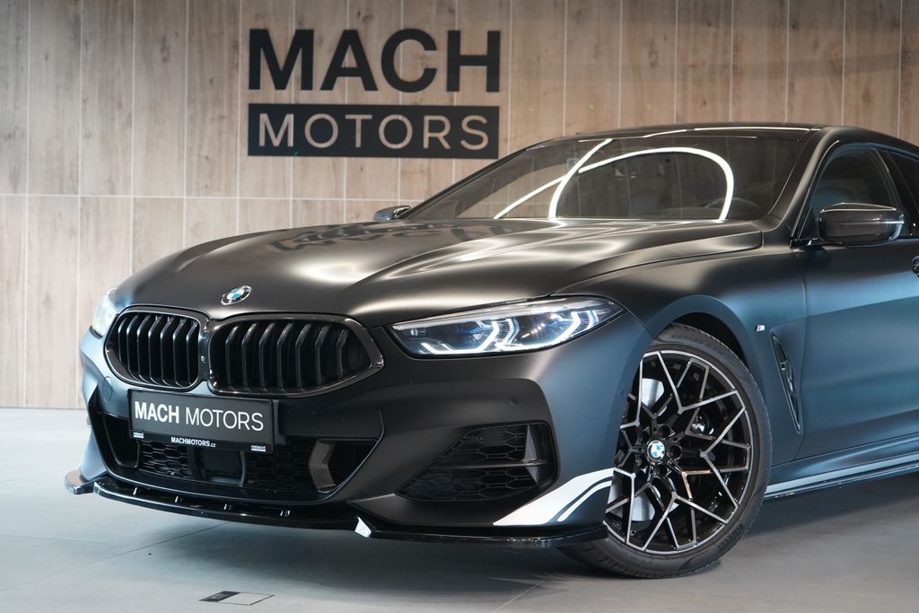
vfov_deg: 21.9
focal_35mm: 62
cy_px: 306
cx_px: 460
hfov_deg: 32.4
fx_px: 1583
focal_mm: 62
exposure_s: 1/160
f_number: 5.6
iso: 5000
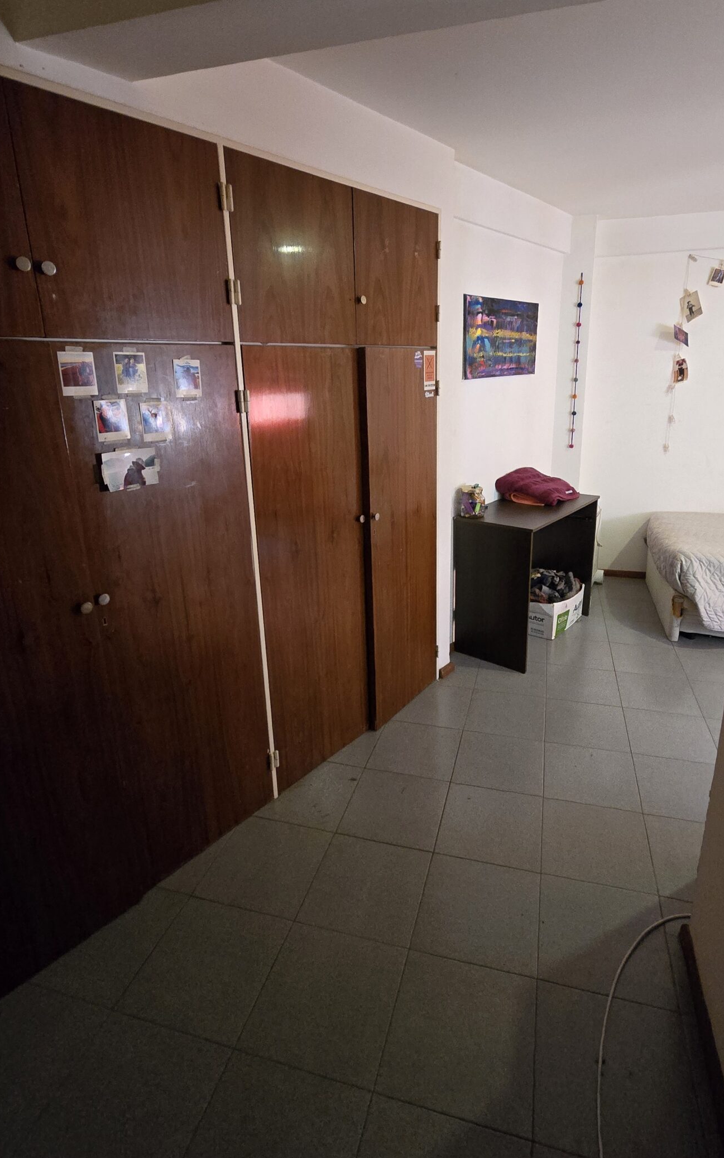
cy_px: 526
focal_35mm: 17
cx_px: 378
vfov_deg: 94.1
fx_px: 537
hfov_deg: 68.0
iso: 1250
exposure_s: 1/50
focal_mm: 2.2
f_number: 2.2
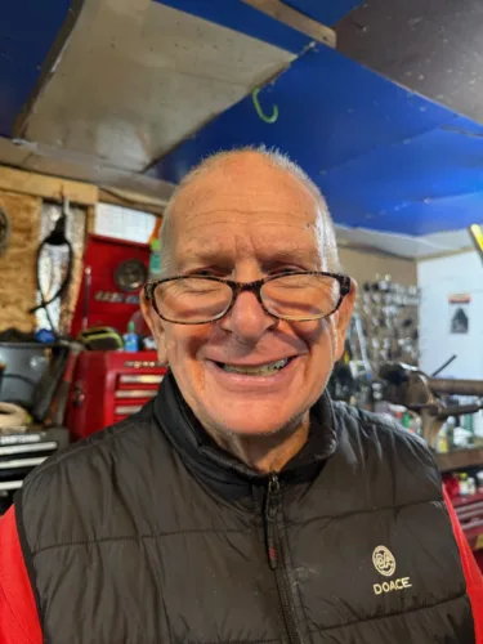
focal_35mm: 24
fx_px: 446
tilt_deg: +6.8
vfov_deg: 71.6
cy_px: 322
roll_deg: -2.9
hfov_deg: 56.8
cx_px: 242
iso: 320
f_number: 1.78
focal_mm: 6.76
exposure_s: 1/60
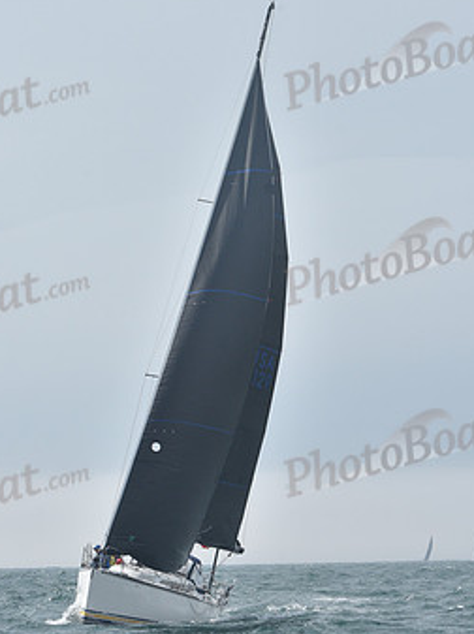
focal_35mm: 116
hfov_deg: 12.7
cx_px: 187
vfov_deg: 16.9
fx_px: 2122
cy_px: 186
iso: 320
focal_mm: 70
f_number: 13
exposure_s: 1/800
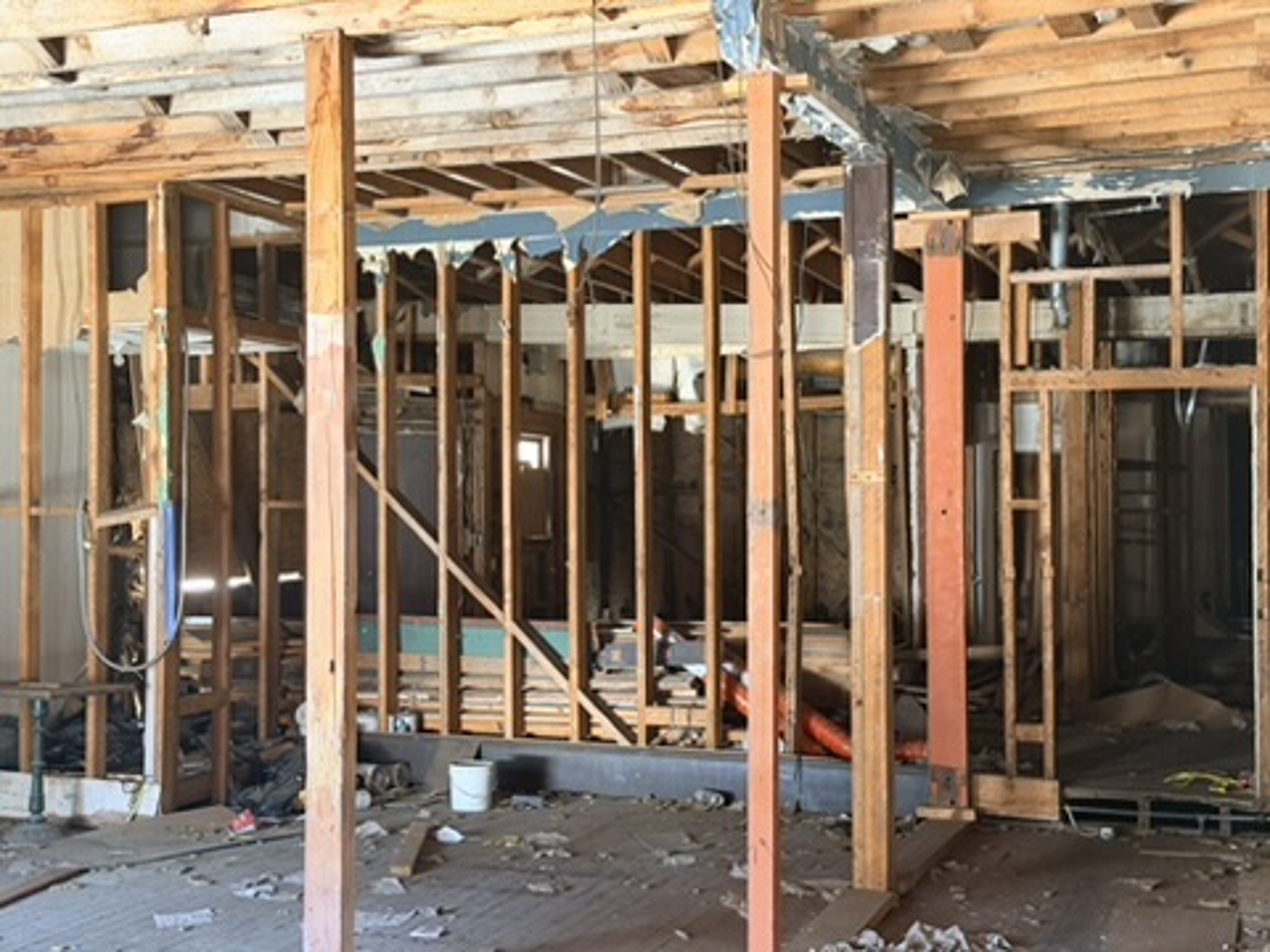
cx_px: 635
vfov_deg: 30.3
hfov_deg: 39.7
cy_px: 476
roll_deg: -0.2
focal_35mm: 48
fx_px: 1761
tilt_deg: +3.4
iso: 320
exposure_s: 1/40
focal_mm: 6.76
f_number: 1.78
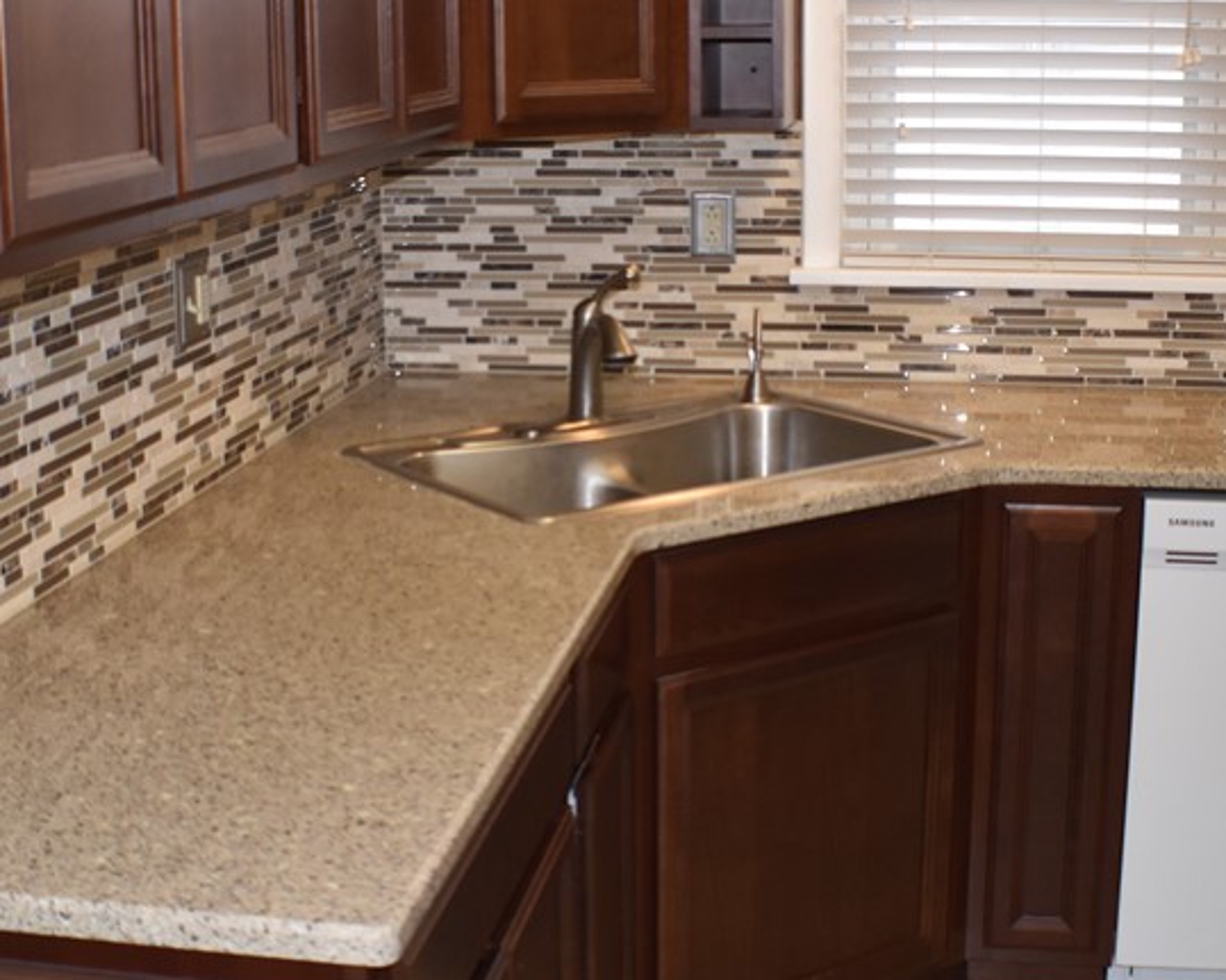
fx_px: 2574
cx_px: 544
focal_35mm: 71
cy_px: 405
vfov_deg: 21.5
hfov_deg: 26.8
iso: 560
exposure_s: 1/60
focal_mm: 25
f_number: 4
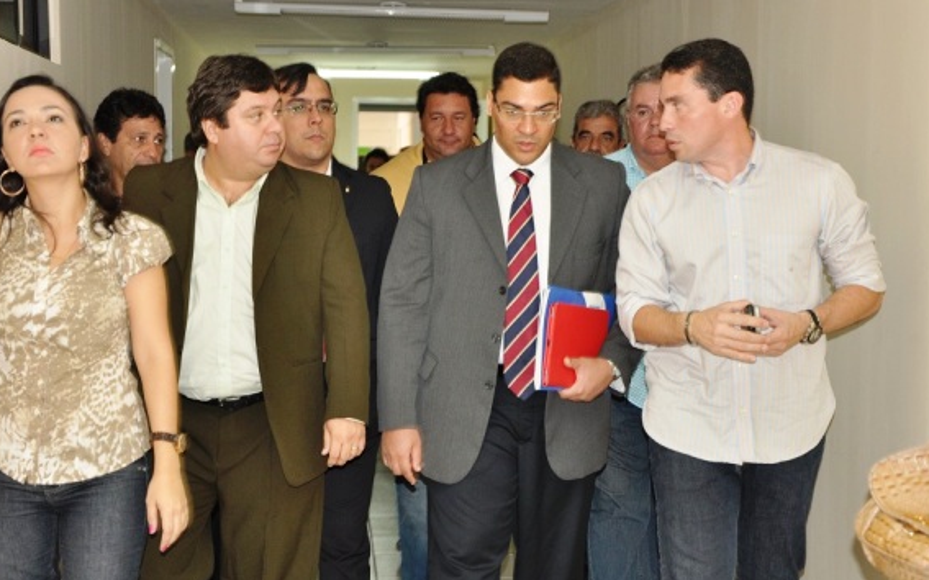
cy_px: 279
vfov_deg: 19.7
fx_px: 1671
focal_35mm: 66
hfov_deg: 31.1
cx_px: 473
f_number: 5
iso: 400
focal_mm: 42
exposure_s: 1/30
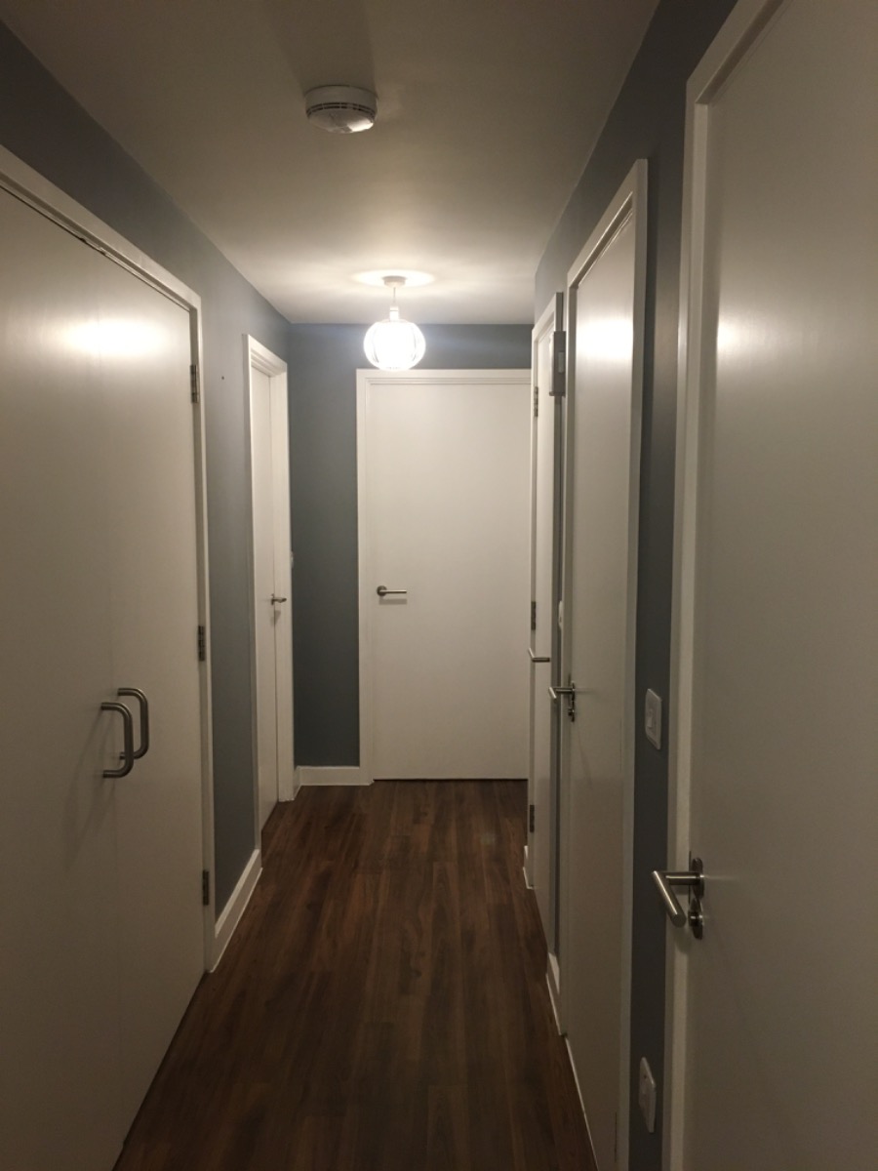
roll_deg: +0.3
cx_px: 439
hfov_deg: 48.2
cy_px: 586
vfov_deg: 61.7
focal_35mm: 29
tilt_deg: -5.4
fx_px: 981
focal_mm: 4.15
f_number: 2.2
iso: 160
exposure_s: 1/33
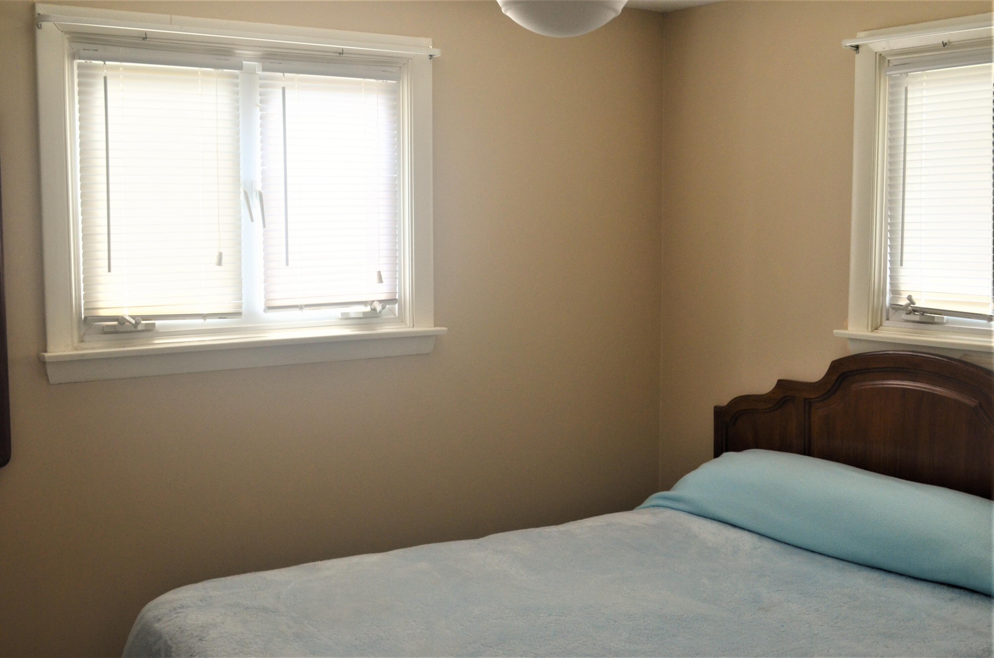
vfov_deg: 31.7
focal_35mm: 42
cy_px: 329
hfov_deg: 46.5
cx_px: 497
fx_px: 1157
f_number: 8
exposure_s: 1/15
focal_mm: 28
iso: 400
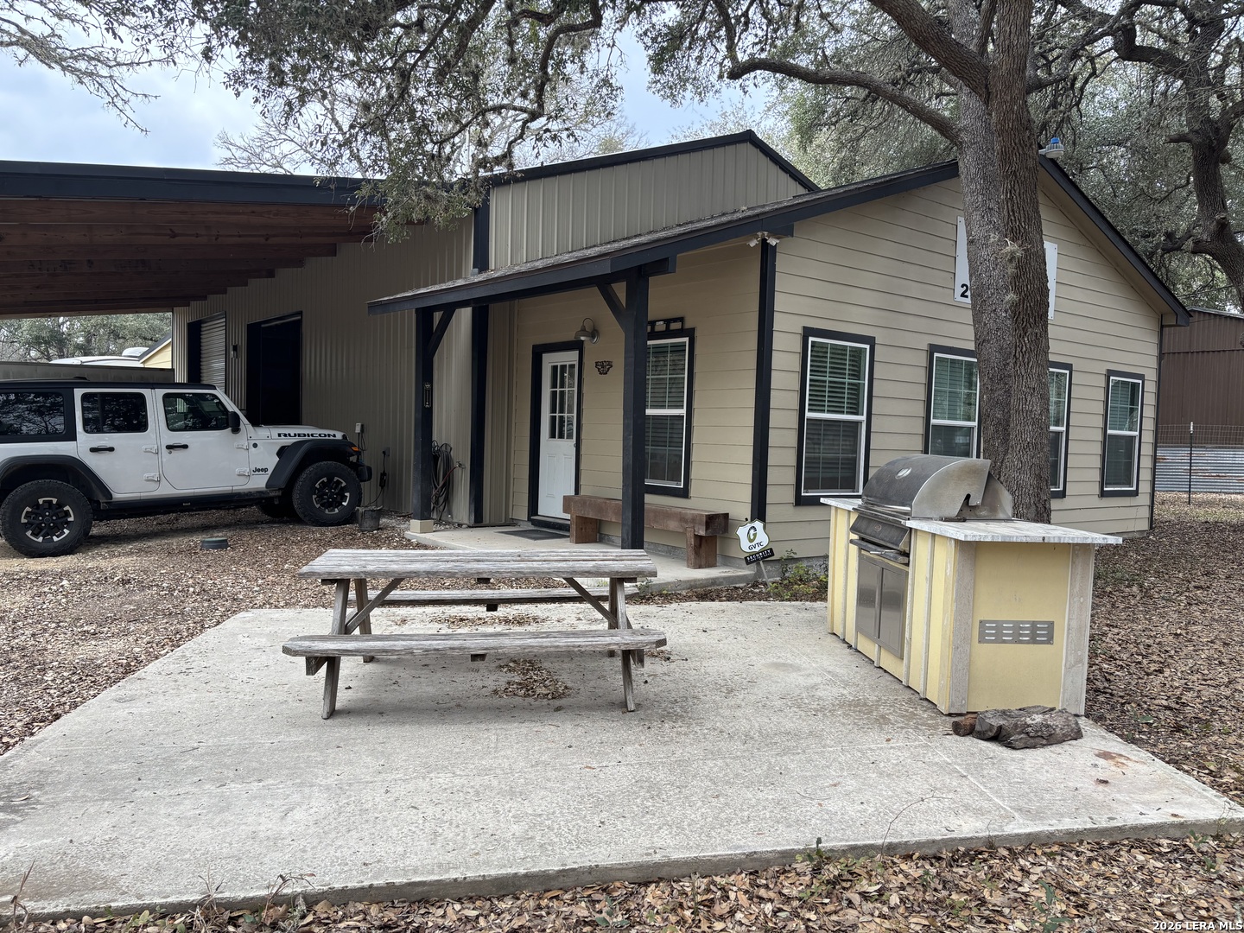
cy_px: 466
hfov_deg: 67.3
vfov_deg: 53.1
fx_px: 934
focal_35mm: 26
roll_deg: -1.5
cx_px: 622
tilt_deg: -1.9
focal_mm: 5.96
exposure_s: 1/462
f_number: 1.6
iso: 50
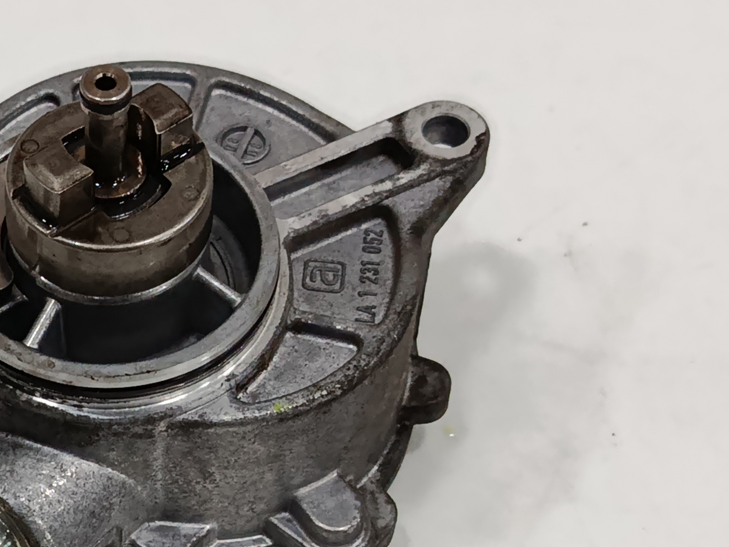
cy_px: 440
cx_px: 75
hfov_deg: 20.9
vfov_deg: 15.9
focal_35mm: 92
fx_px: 1937
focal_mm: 5.24
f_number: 1.7
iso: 820
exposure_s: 1/100
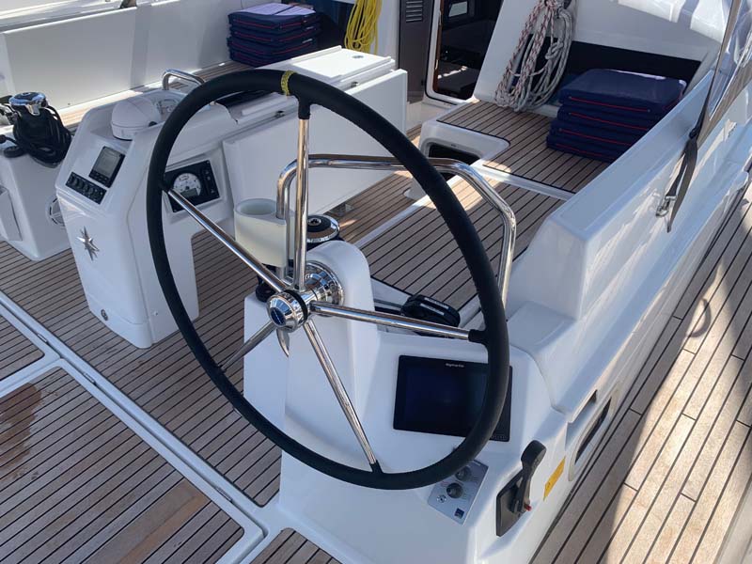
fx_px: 565
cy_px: 282
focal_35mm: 26
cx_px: 376
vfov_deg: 53.1
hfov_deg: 67.3
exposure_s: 1/1468
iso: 25
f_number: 1.8
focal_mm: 4.25
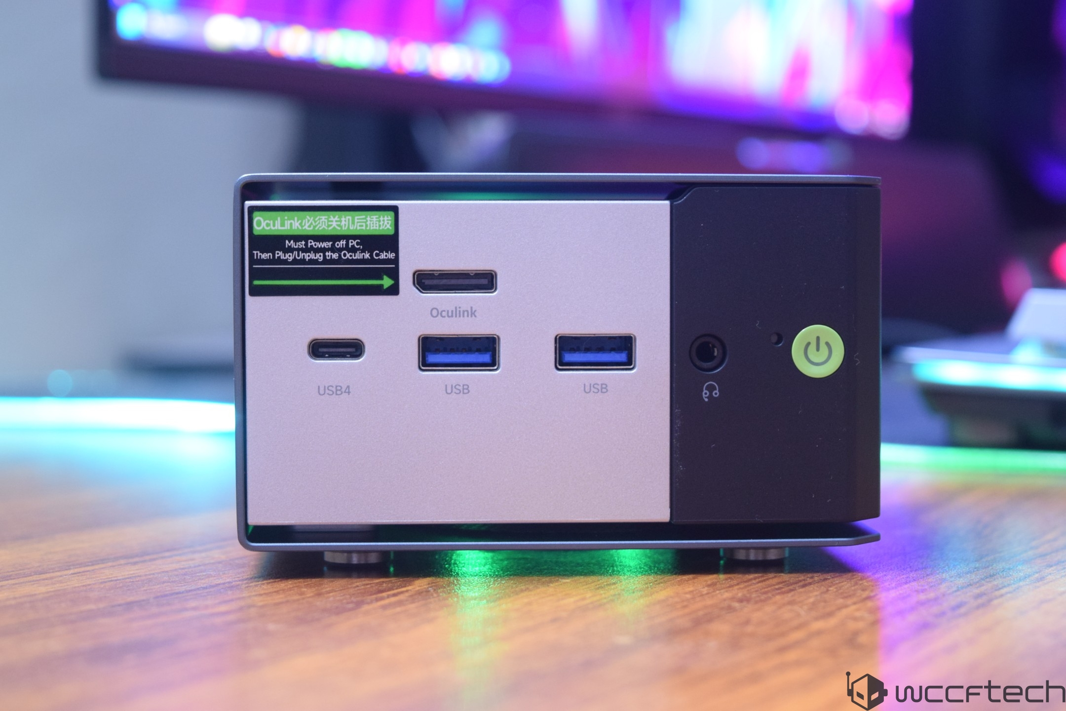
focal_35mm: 78
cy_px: 356
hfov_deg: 26.0
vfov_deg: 17.5
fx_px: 2309
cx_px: 533
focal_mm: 52
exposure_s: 1/8
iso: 1600
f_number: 6.3
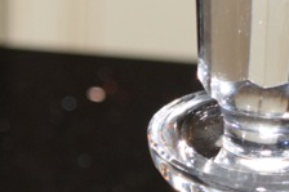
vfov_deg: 4.3
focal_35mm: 322
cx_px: -57
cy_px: 180
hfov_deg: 6.4
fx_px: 2583
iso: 1600
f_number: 5.3
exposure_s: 1/60
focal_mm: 48
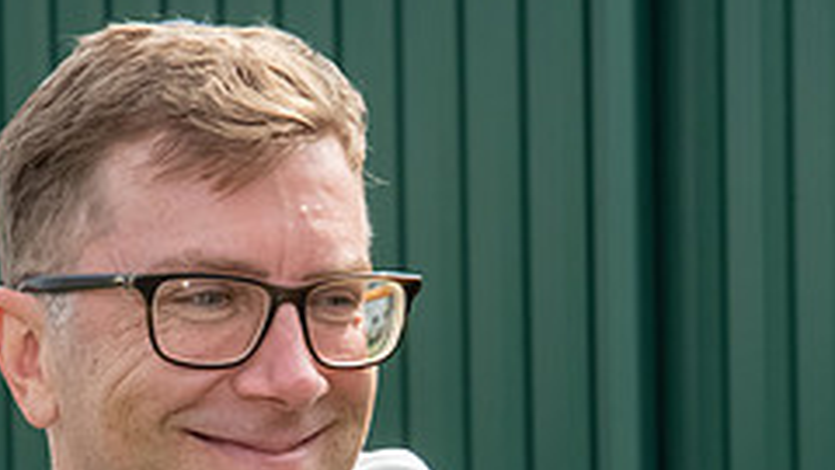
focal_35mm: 274
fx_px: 6067
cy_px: 881
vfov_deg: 4.4
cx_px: 255
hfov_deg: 7.9
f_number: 10
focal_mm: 50
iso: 400
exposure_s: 1/250
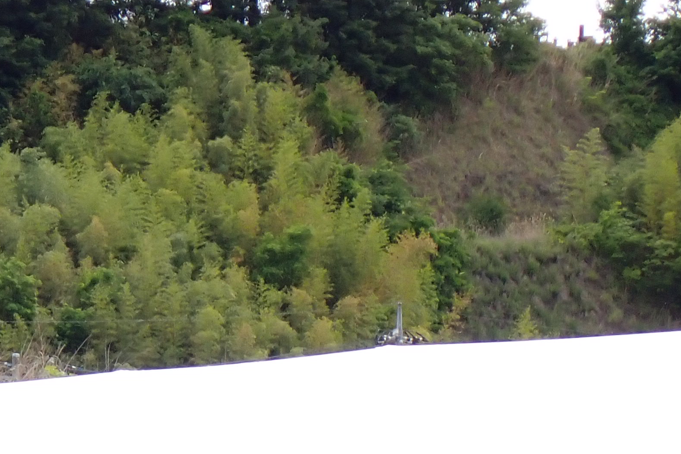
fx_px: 4975
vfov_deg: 5.2
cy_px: 513
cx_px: -172
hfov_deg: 7.7
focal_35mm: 263
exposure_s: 1/640
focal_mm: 18
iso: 200
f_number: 4.9
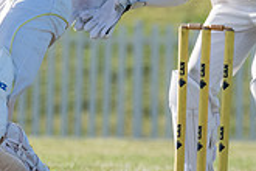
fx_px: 17208
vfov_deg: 0.6
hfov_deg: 0.9
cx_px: -109
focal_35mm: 2420
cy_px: -2
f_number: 7.1
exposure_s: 1/2500
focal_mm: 460
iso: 800
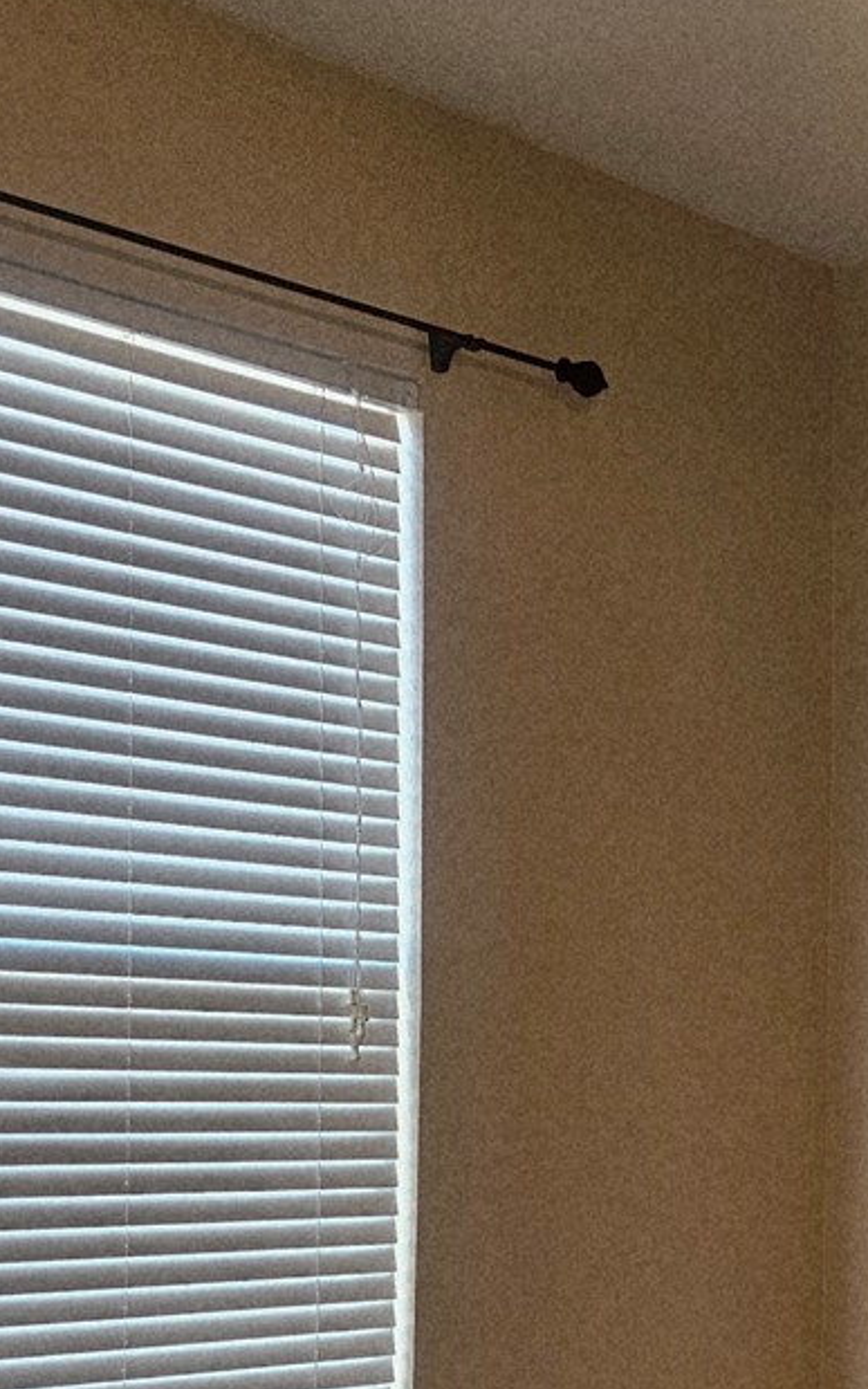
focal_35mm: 63
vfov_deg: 31.5
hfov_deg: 18.9
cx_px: 1178
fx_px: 2384
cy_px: 1140
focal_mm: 5.4
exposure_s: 1/120
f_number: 1.8
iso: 320
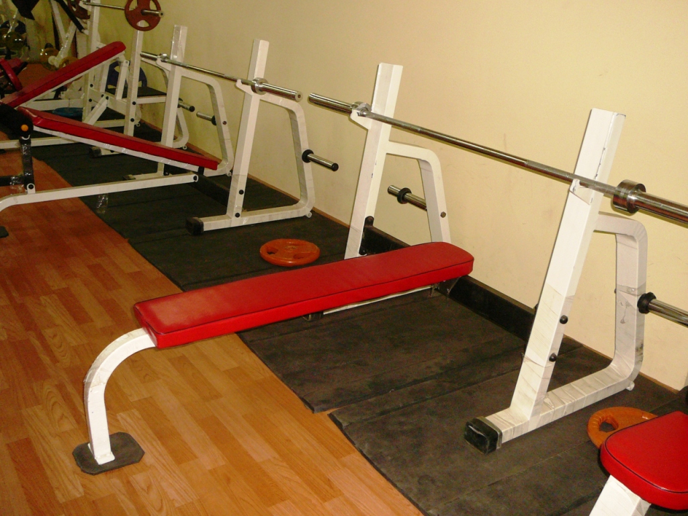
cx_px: 344
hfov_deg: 52.6
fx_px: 696
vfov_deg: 40.7
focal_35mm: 35
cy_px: 258
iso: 200
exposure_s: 1/30
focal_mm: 5.2
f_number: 2.8
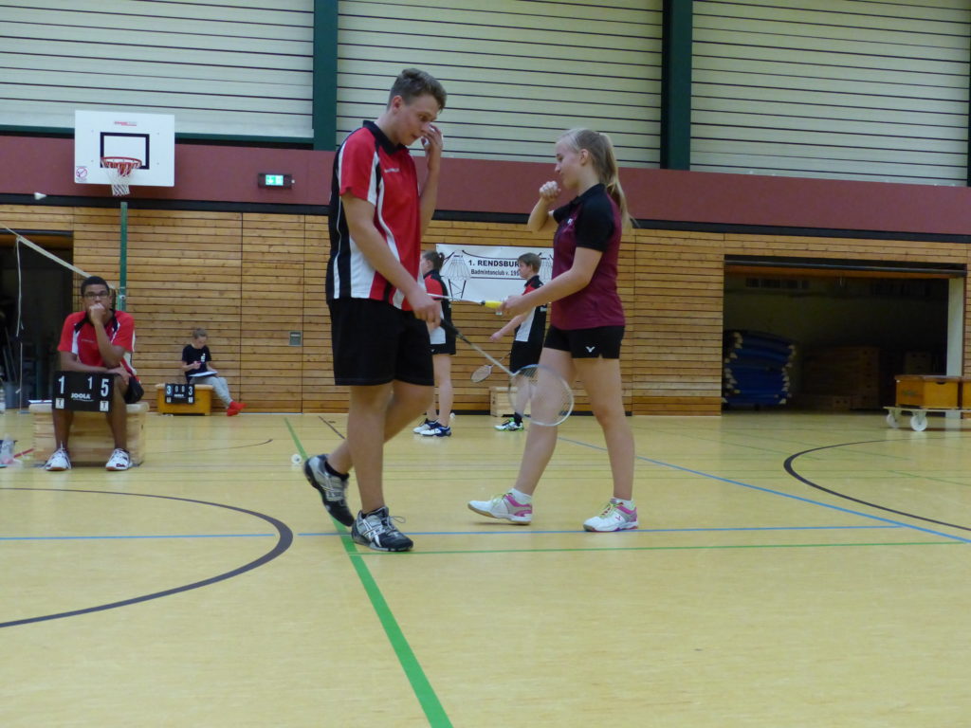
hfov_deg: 47.9
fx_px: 1094
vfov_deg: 36.8
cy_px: 364
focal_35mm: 39
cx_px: 486
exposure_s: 1/250
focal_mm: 7
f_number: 2.8
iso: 640
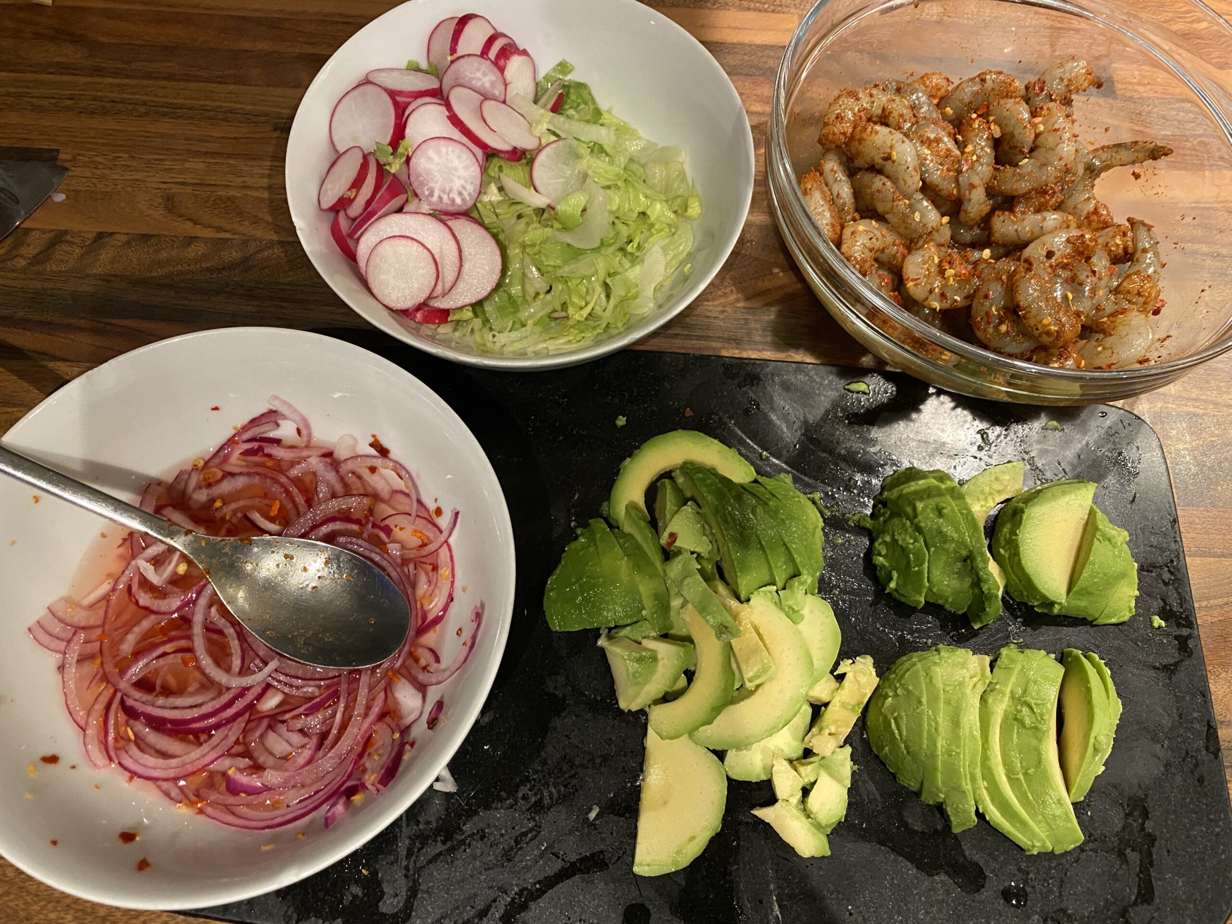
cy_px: 462
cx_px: 616
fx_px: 925
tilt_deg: -68.0
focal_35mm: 26
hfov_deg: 67.3
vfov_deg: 53.1
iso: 400
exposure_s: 1/33
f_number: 1.8
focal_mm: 4.25
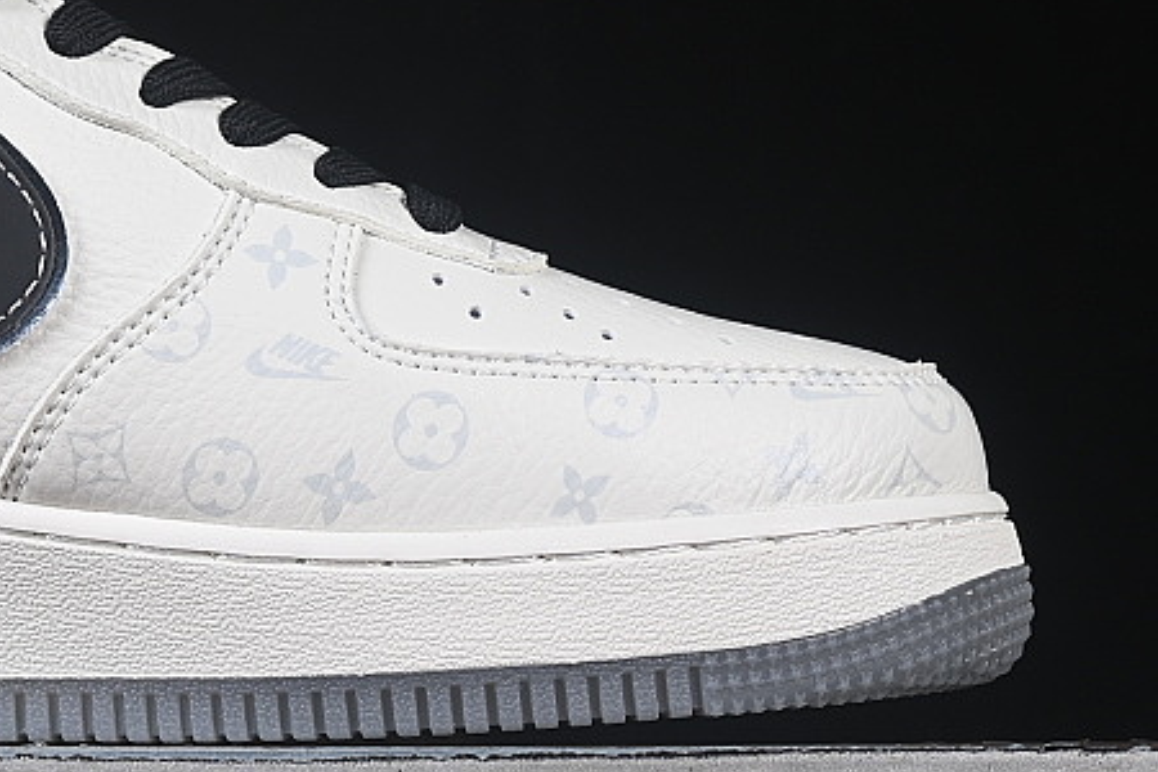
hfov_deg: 11.3
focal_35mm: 180
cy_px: 167
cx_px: 39
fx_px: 5790
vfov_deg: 7.6
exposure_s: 1/80
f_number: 8
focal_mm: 50
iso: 160
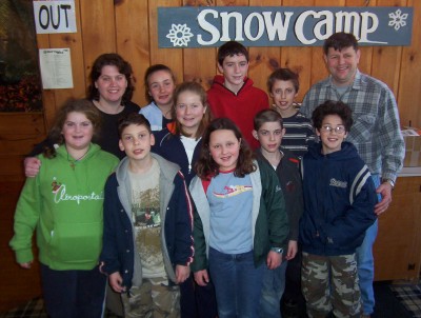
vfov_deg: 39.8
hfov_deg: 51.2
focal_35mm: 36
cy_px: 159
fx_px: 439
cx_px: 210
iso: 140
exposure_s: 1/30
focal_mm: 5.54
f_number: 2.76
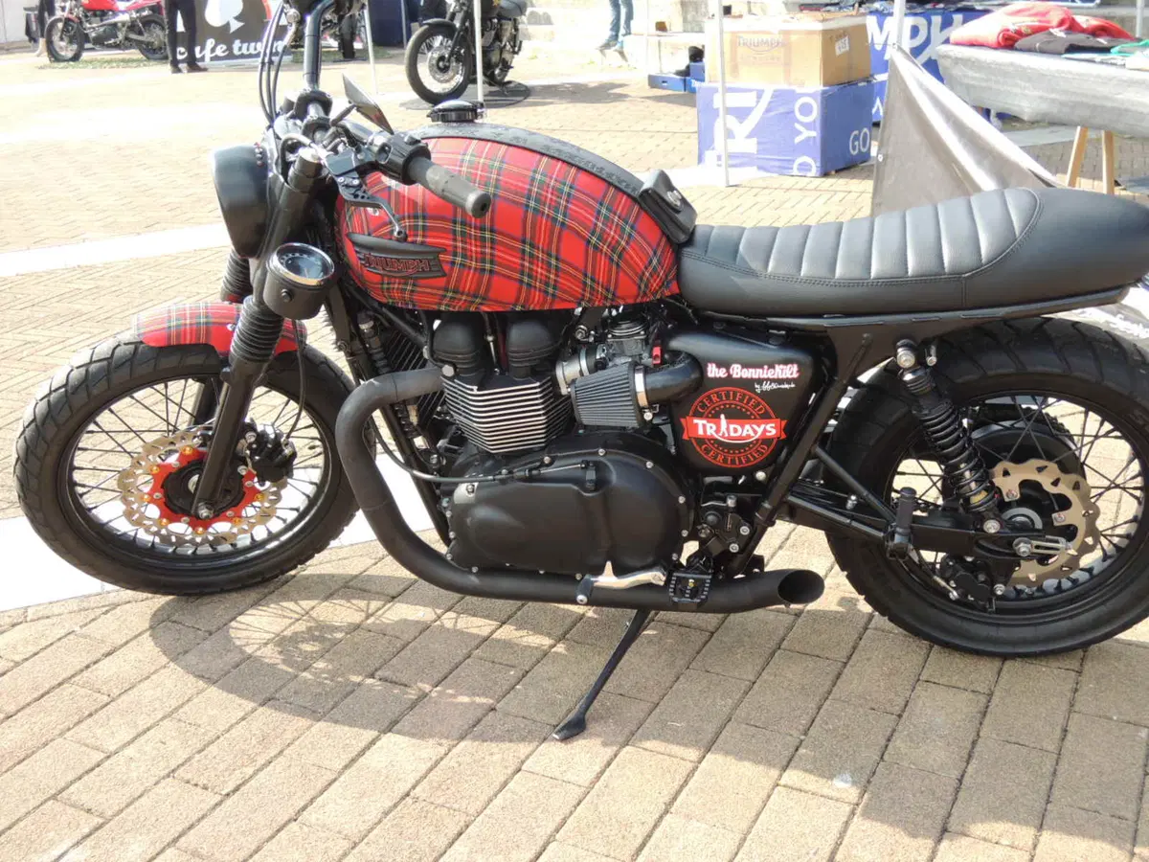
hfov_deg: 46.8
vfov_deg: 36.0
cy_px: 431
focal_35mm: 40
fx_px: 1328
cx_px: 574
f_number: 3.3
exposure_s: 1/200
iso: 100
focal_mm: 7.2
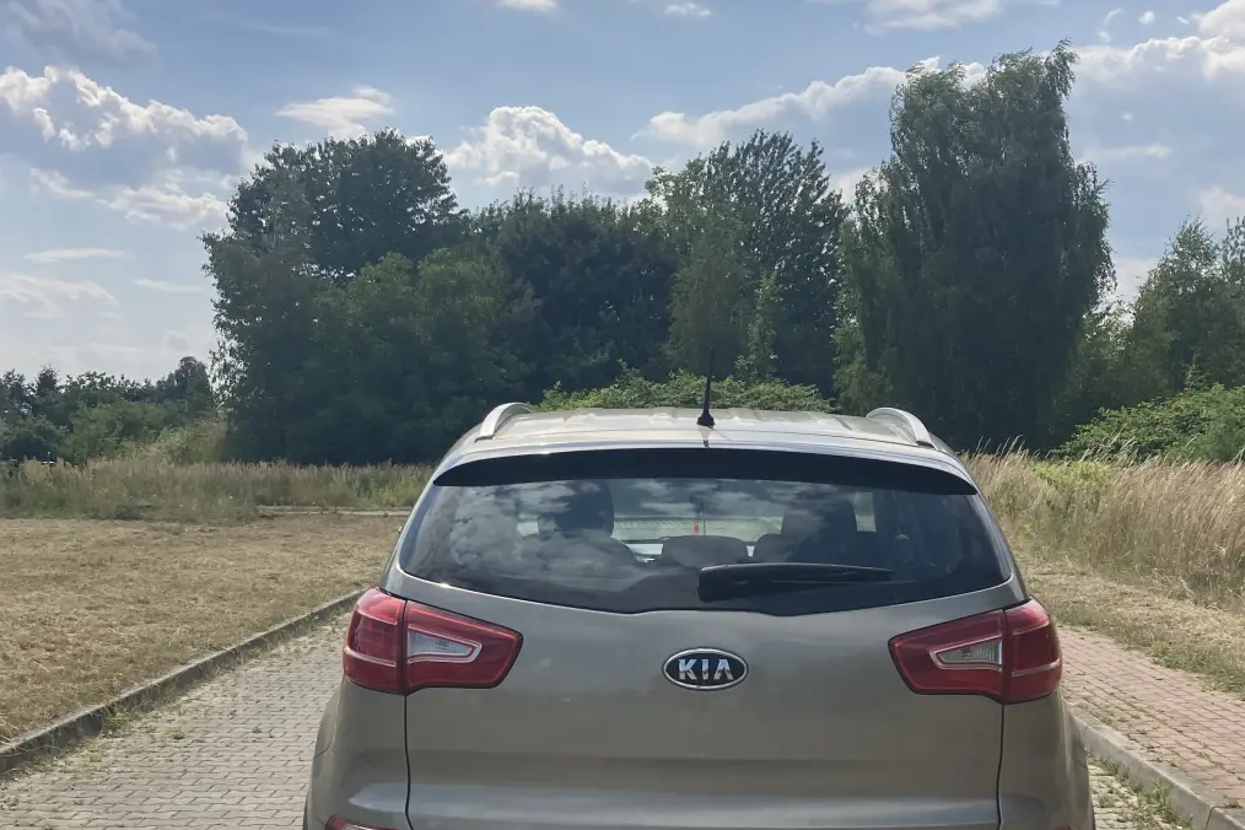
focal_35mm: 49
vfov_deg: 27.2
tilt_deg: -2.3
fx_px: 1694
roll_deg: -0.4
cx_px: 690
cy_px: 611
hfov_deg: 40.3
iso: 25
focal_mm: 3.99
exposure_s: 1/4000
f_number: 1.8
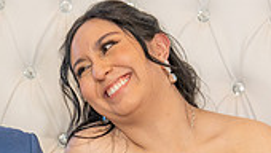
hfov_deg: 8.6
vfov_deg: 4.8
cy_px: 218
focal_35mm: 250
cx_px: 86
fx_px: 1798
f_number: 3.2
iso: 1000
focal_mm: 70
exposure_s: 1/160
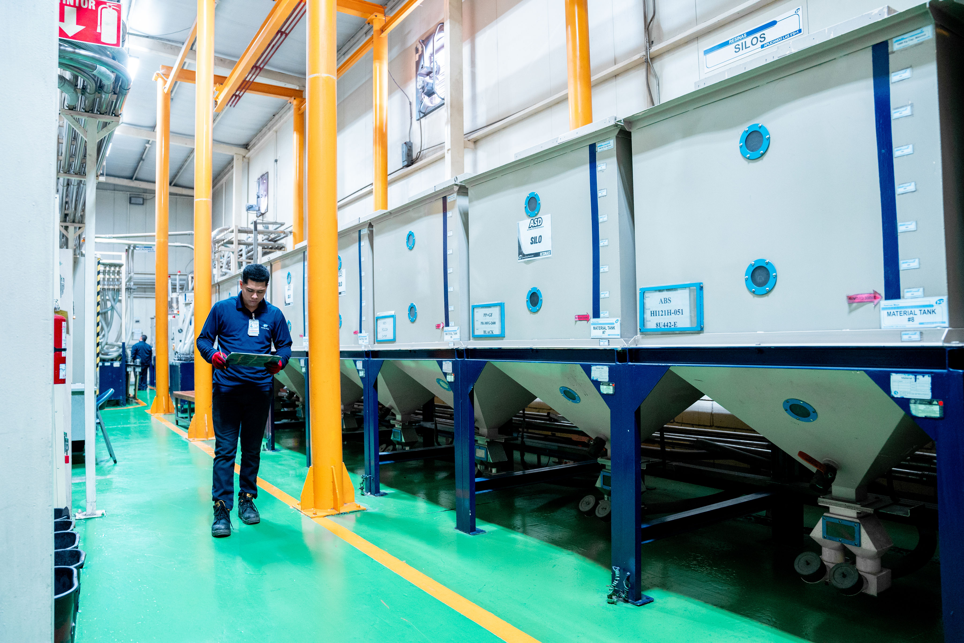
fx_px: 643
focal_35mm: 24
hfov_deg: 73.7
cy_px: 322
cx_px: 482
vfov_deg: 53.1
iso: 2500
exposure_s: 1/40
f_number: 2.8
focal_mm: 24
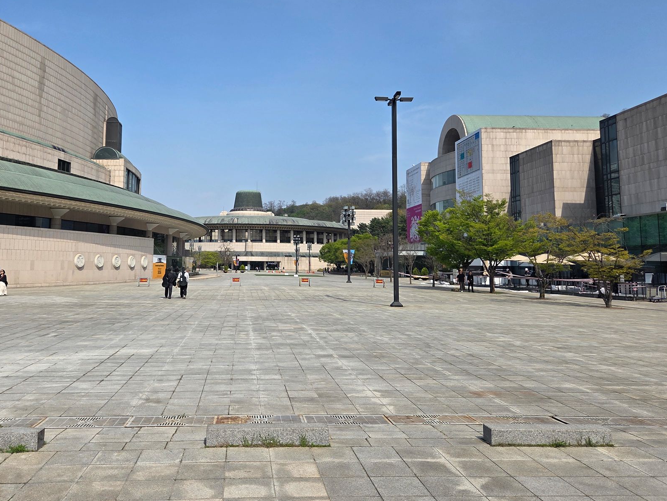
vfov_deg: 48.0
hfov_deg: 61.1
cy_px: 204
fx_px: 559
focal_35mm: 29
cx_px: 264
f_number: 1.8
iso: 80
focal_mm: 5.4
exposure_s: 1/5545
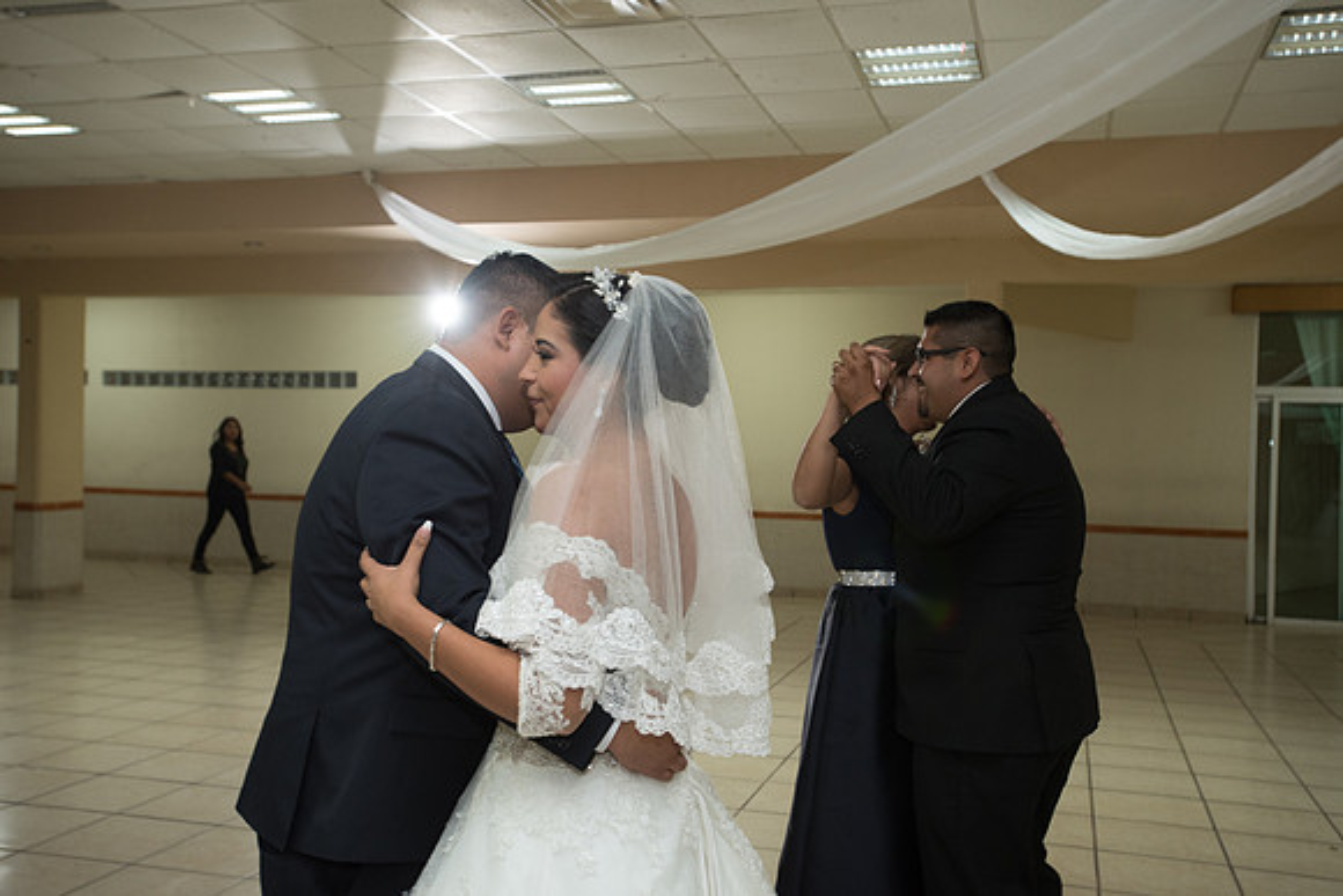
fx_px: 1306
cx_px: 672
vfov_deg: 37.9
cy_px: 448
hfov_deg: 54.4
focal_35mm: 35
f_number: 3.5
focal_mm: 35
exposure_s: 1/100
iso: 1600
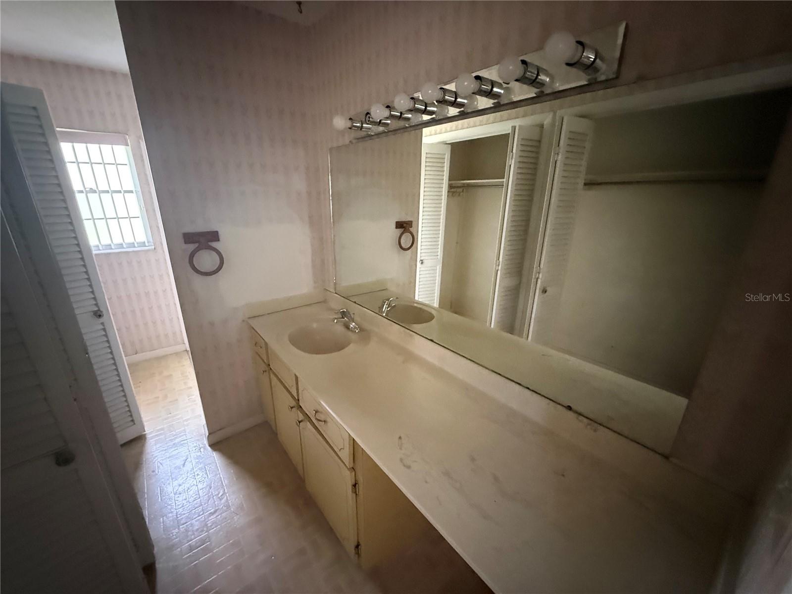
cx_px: 396
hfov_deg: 102.1
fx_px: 320
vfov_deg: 85.7
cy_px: 297
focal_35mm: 14
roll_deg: -0.2
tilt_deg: -17.3
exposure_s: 1/40
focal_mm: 2.22
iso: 1250
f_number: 2.2
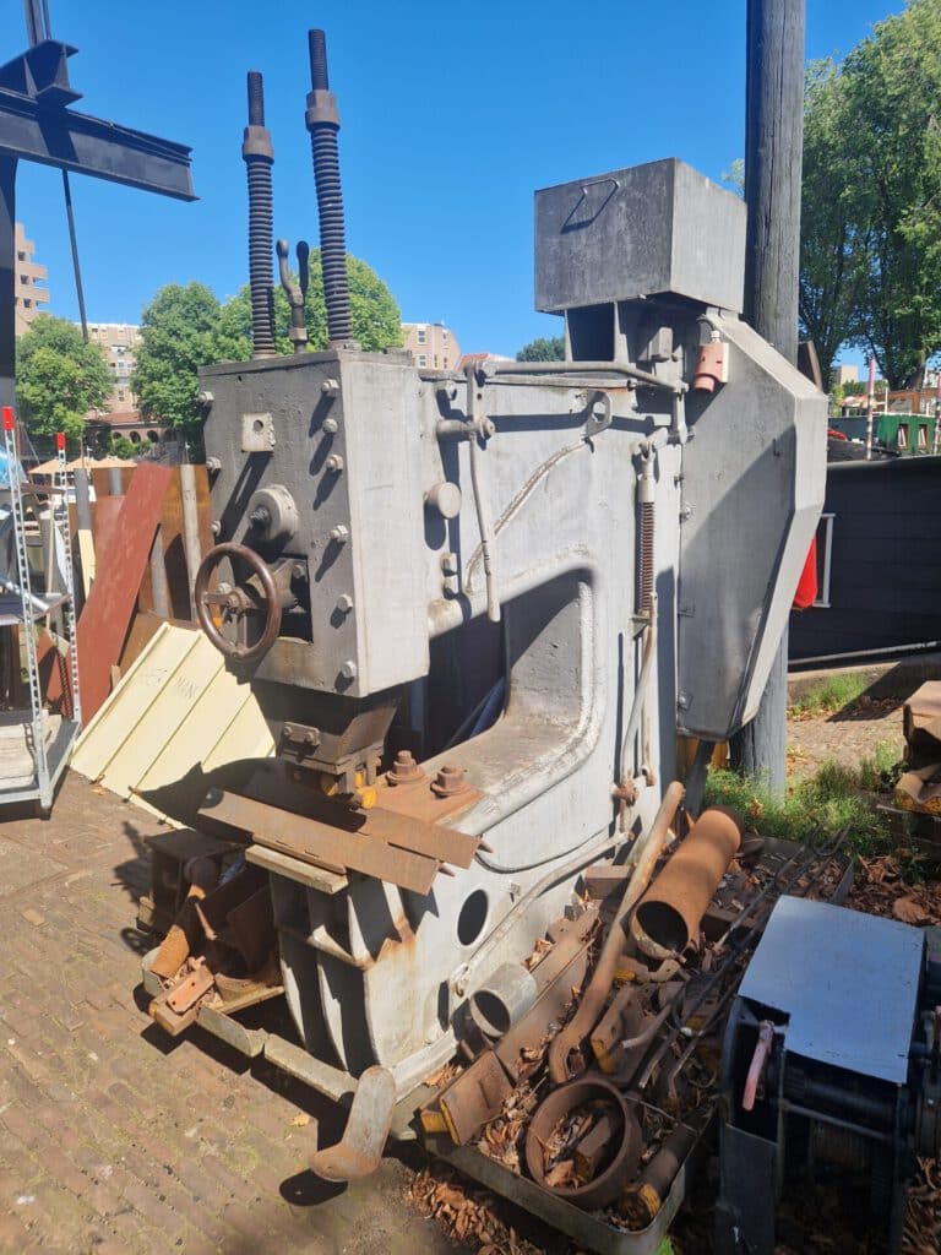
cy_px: 628
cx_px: 470
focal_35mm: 23
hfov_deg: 58.9
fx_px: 834
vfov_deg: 73.9
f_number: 1.8
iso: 50
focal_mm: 5.4
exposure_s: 1/912
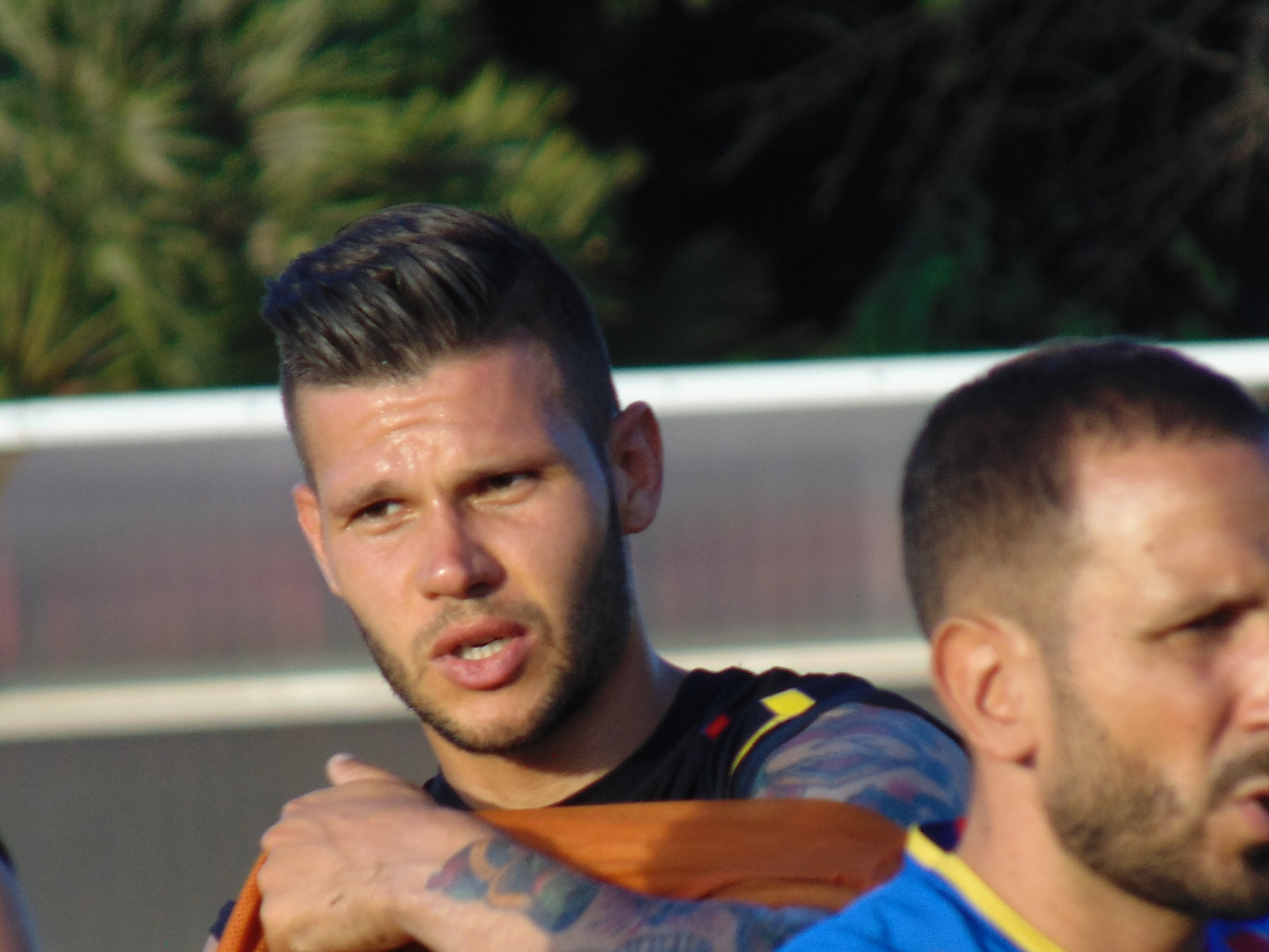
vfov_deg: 1.1
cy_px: 748
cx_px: 390
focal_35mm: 1311
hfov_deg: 1.5
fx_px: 48058
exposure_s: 1/160
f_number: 5.1
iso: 80
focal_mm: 128
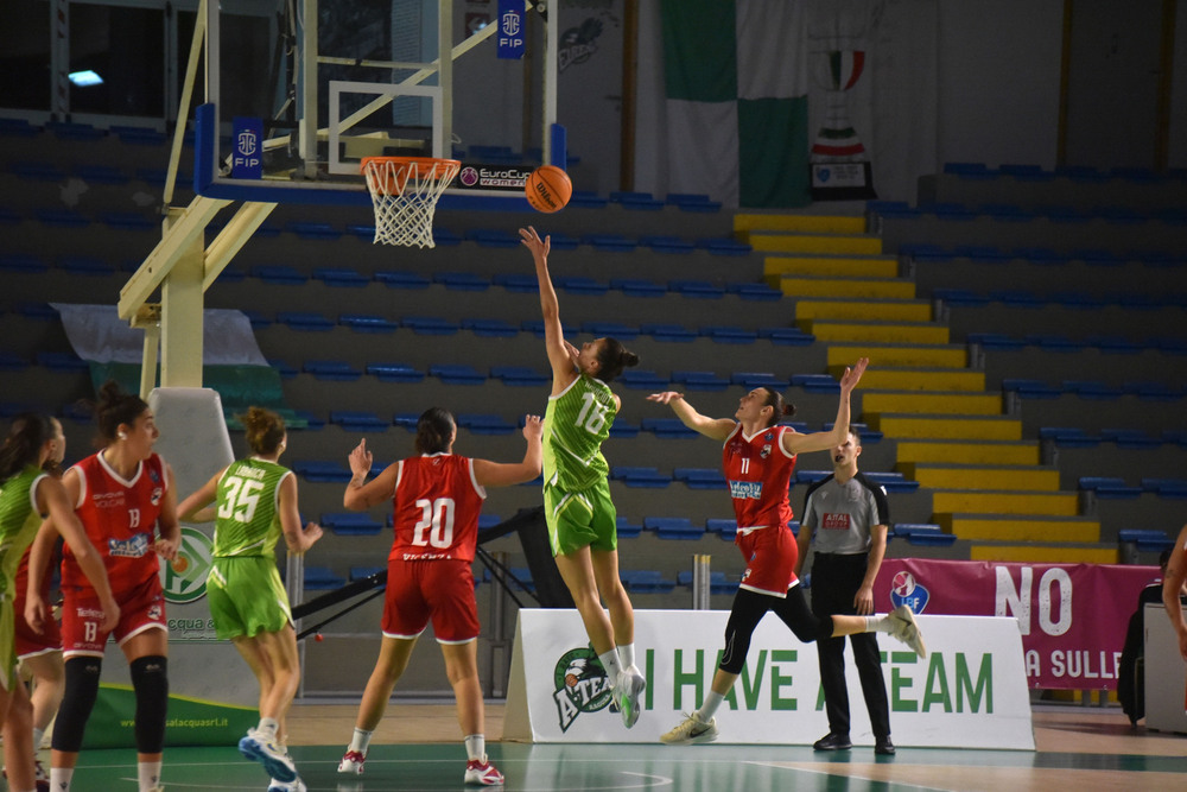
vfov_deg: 8.1
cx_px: 594
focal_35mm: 170
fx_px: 5606
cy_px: 396
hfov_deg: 12.1
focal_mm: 170
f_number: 5
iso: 4000
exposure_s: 1/500
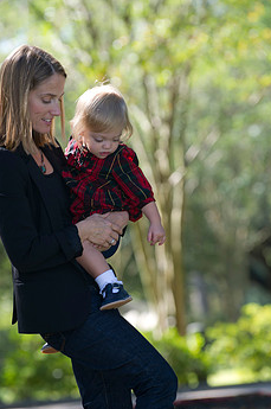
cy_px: 237
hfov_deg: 5.2
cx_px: 119
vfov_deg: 7.9
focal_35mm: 261
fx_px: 2956
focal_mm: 200
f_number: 4
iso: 250
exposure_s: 1/160
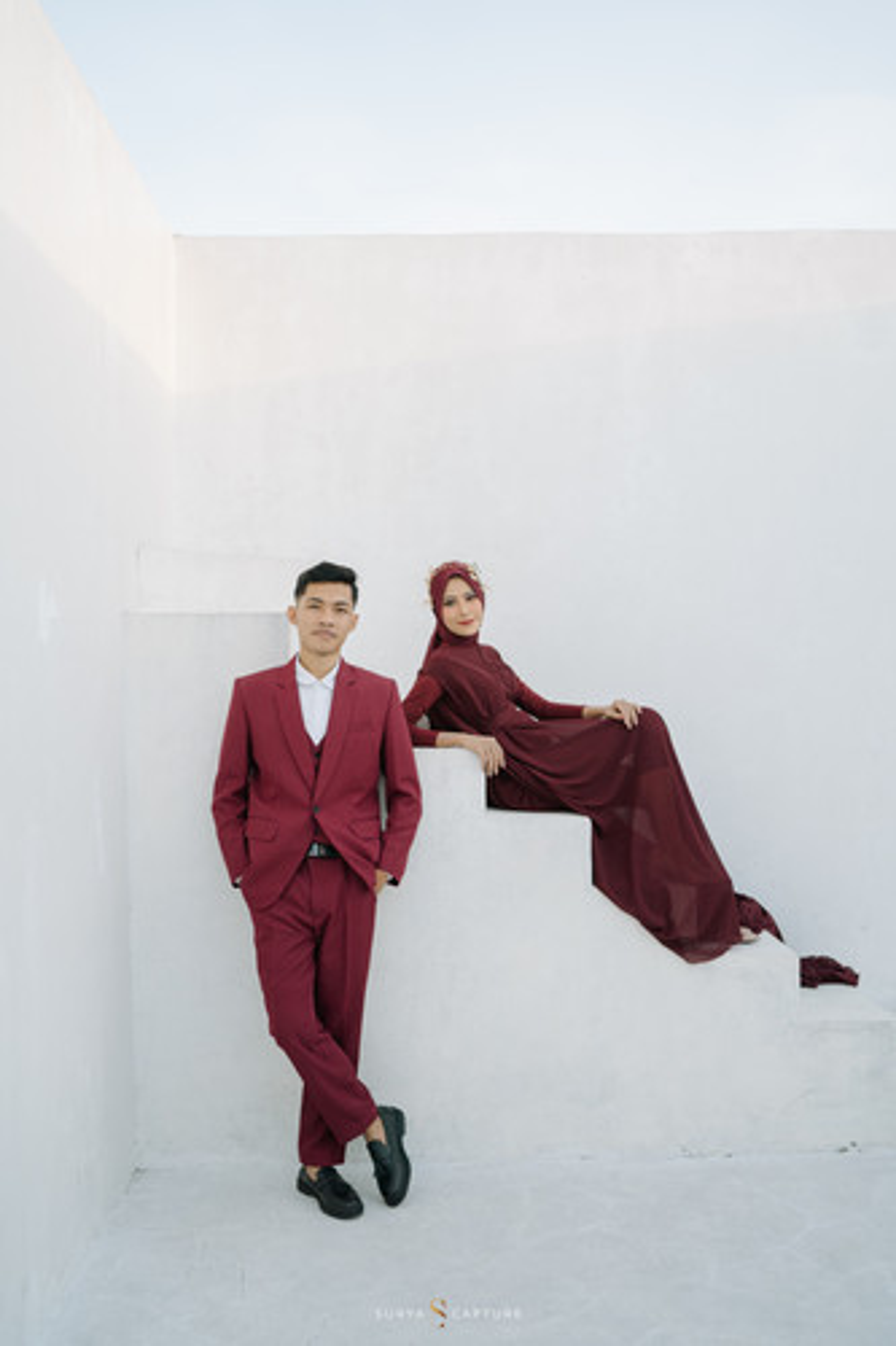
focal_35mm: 35
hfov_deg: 37.8
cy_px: 673
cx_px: 448
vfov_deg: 54.5
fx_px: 1307
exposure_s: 1/800
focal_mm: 35
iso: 200
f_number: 2.2
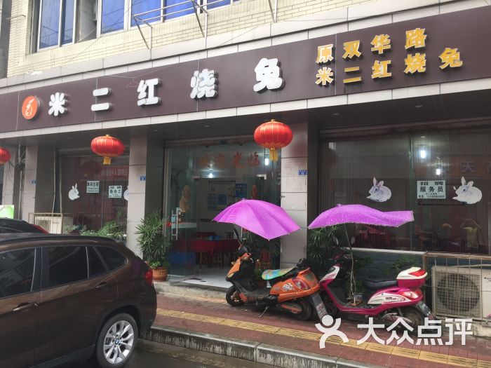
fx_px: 411
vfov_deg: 48.2
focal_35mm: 29
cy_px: 184
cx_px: 246
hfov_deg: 61.7
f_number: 2.2
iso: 32
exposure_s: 1/111
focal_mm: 4.15
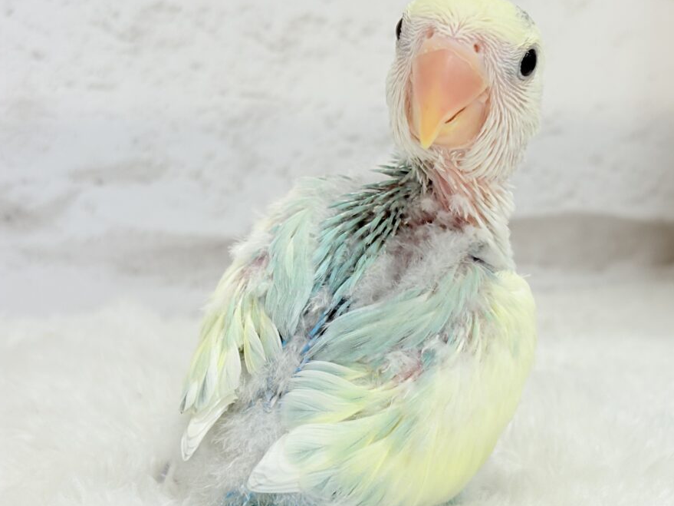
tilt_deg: -12.6
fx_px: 1382
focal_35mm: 71
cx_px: 429
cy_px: 293
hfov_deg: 27.3
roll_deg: -1.4
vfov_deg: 20.7
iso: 64
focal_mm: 5.96
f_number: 1.6
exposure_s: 1/100
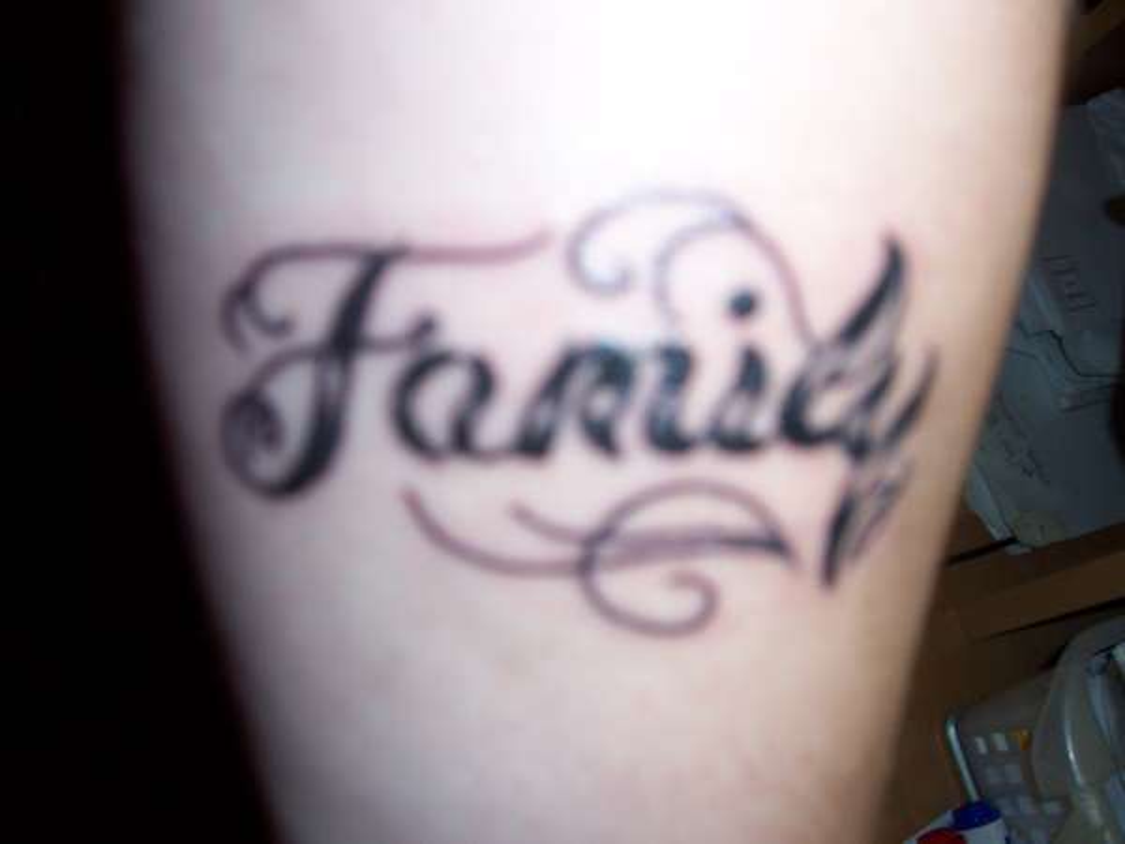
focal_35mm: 34
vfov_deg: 41.8
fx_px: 1105
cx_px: 562
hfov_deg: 54.0
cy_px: 422
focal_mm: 5.6
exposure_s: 1/60
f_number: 2.7
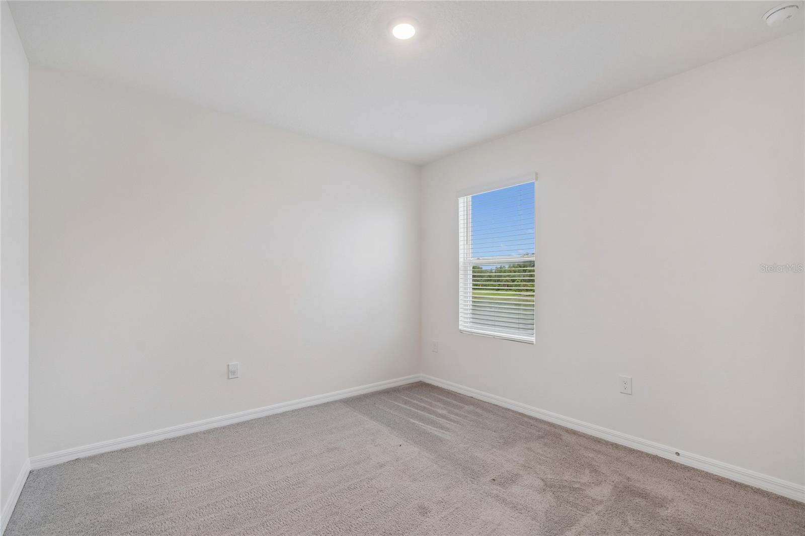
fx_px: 335
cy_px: 268
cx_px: 402
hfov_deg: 100.4
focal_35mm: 15
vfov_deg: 77.3
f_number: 7.1
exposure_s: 1/5
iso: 100
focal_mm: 10
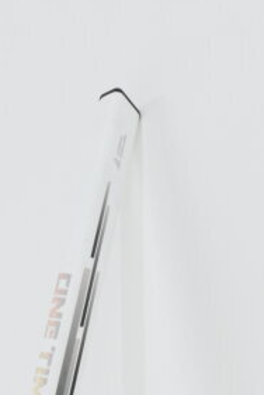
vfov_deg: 12.4
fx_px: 1591
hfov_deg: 9.4
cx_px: -31
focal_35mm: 145
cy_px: 801
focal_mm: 23
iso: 100
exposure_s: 1/160
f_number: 6.3
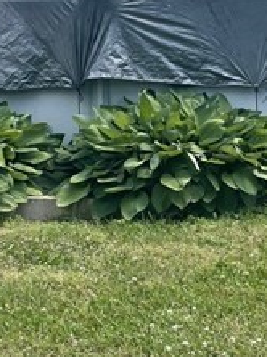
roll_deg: +1.9
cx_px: 85
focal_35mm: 90
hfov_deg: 16.3
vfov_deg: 21.8
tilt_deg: -8.8
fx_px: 927
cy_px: 148
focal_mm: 5.1
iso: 32
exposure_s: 1/1976
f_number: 1.6
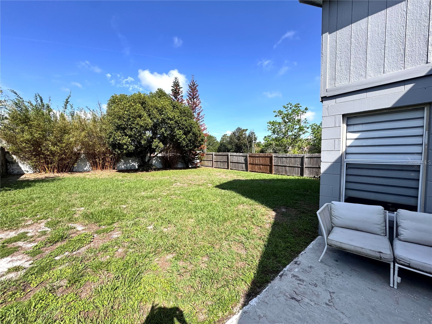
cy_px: 162
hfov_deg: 102.1
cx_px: 216
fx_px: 175
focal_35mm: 14
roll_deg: -1.2
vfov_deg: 85.7
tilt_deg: -2.3
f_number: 2.2
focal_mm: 2.22
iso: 50
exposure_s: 1/1323
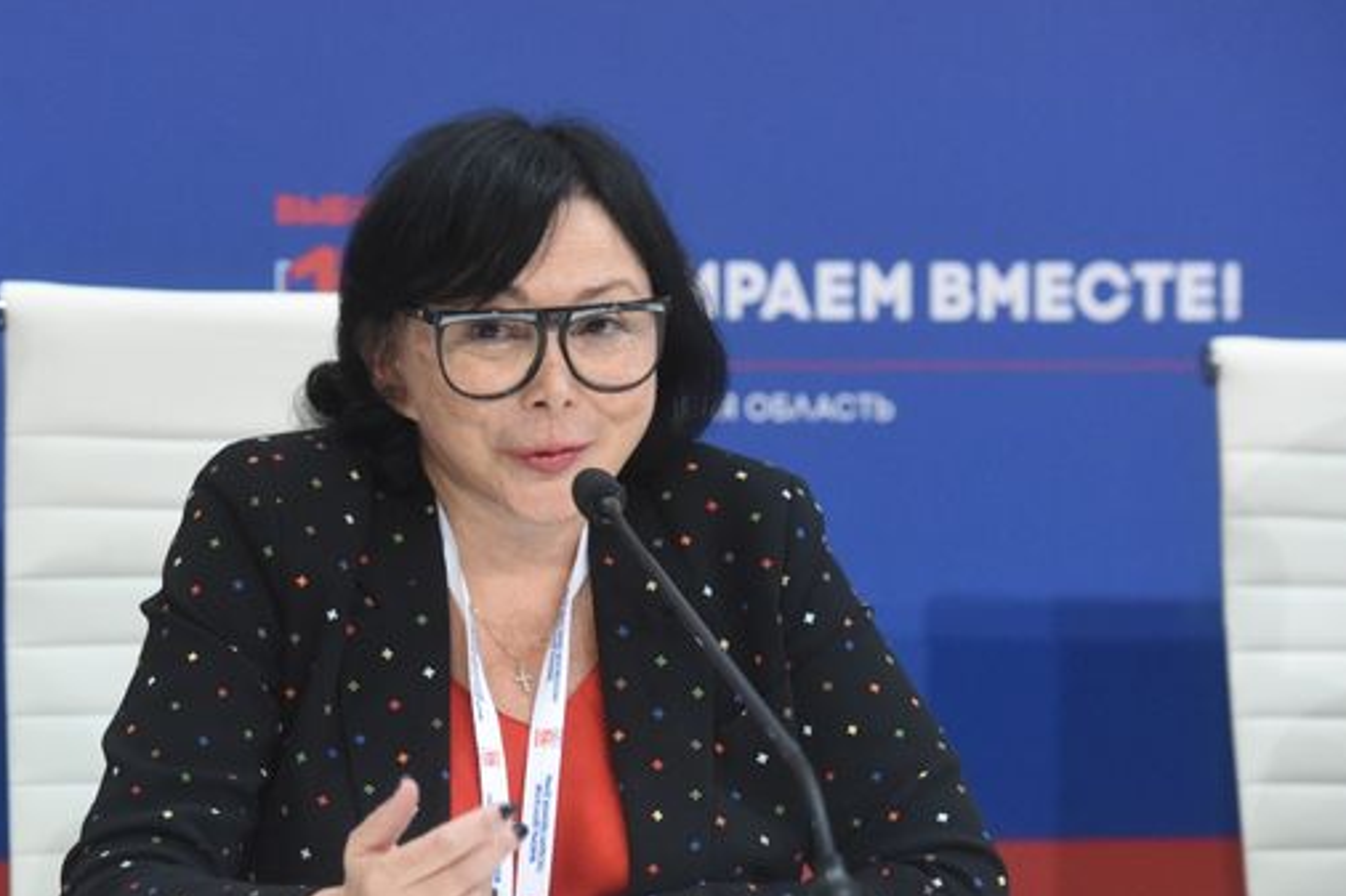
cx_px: 529
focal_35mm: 180
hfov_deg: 11.4
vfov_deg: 7.6
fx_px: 6727
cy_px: 548
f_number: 4
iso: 12800
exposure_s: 1/500
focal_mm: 130
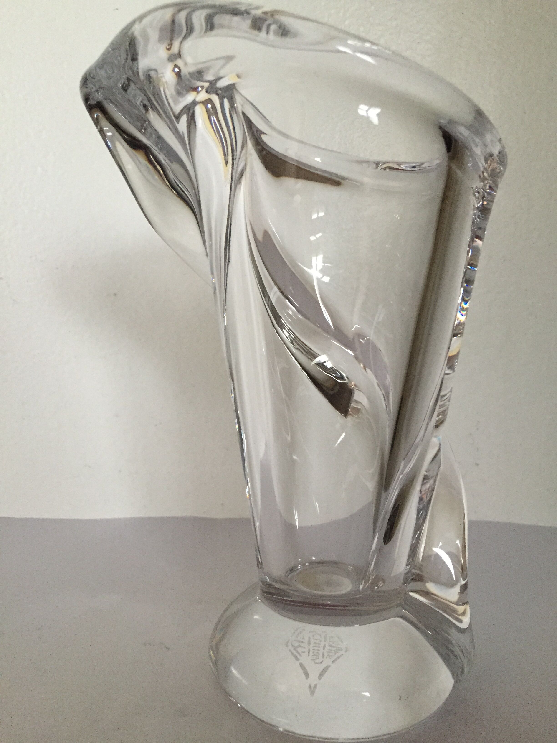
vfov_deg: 61.7
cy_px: 372
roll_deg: -1.3
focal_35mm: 29
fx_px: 622
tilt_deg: -5.0
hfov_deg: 48.2
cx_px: 278
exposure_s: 1/30
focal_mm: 4.15
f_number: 2.2
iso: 250
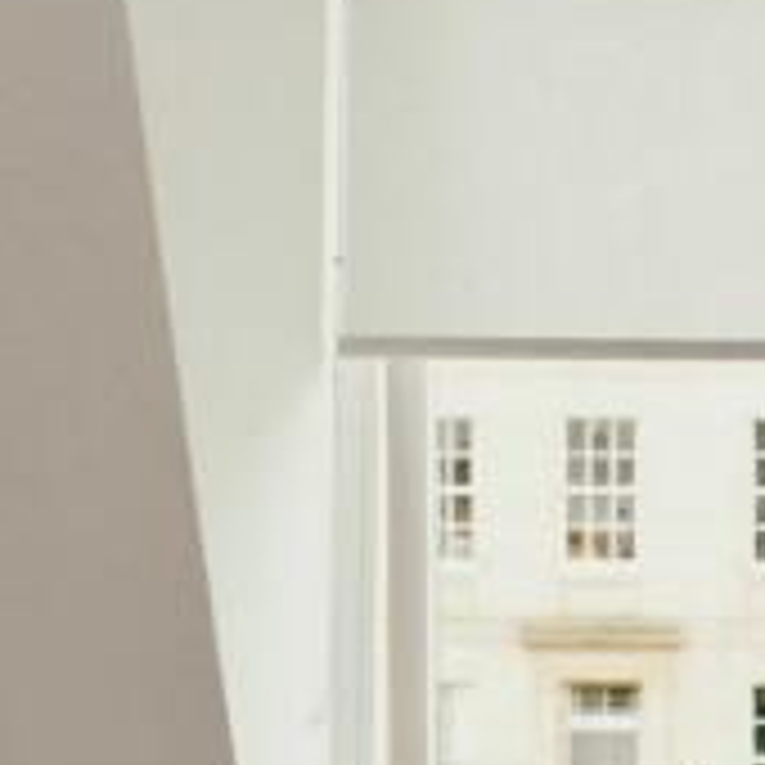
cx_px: 850
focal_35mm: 81
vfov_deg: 21.4
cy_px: 358
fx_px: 2025
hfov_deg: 20.4
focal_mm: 34
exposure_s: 1/200
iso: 320
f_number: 5
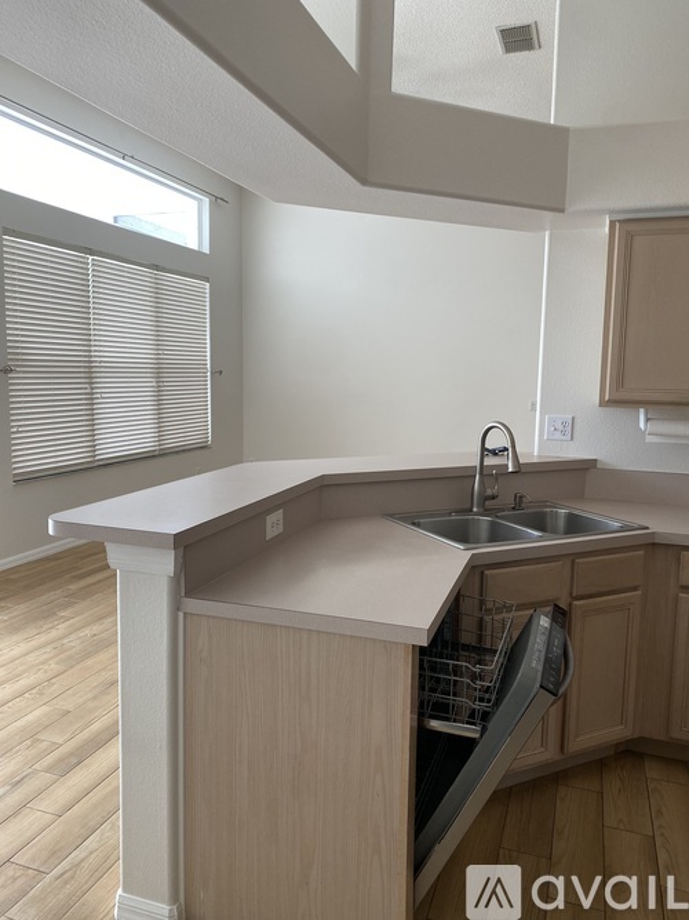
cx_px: 344
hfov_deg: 53.0
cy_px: 460
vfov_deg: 67.3
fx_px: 690
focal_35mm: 26
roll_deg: -1.3
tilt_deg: -6.1
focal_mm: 4.25
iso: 64
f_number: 1.8
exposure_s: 1/120
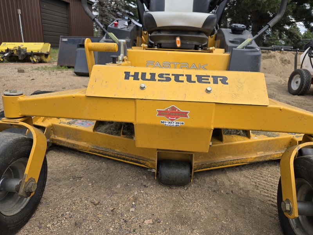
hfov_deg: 73.9
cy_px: 118
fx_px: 208
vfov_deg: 58.9
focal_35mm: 23
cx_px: 156
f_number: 1.7
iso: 12
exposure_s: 1/568
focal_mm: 6.3
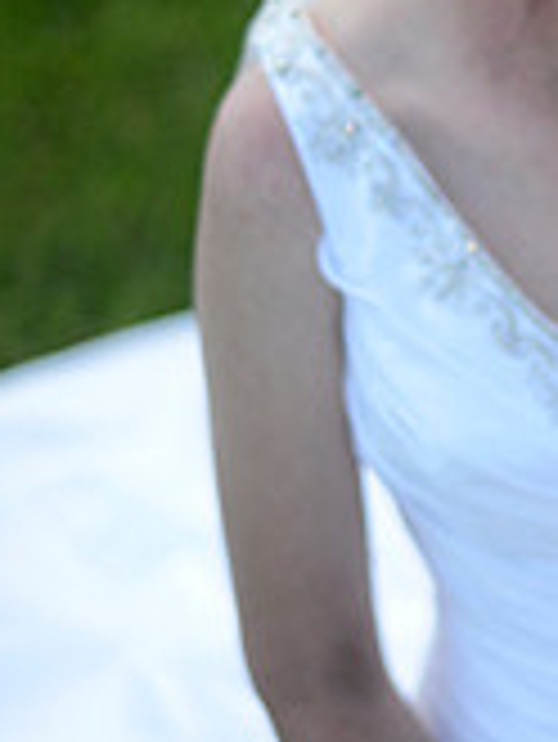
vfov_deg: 14.9
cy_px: 130
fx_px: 2812
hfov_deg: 11.2
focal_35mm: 131
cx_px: 626
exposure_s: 1/2500
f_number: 1.4
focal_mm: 50
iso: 400
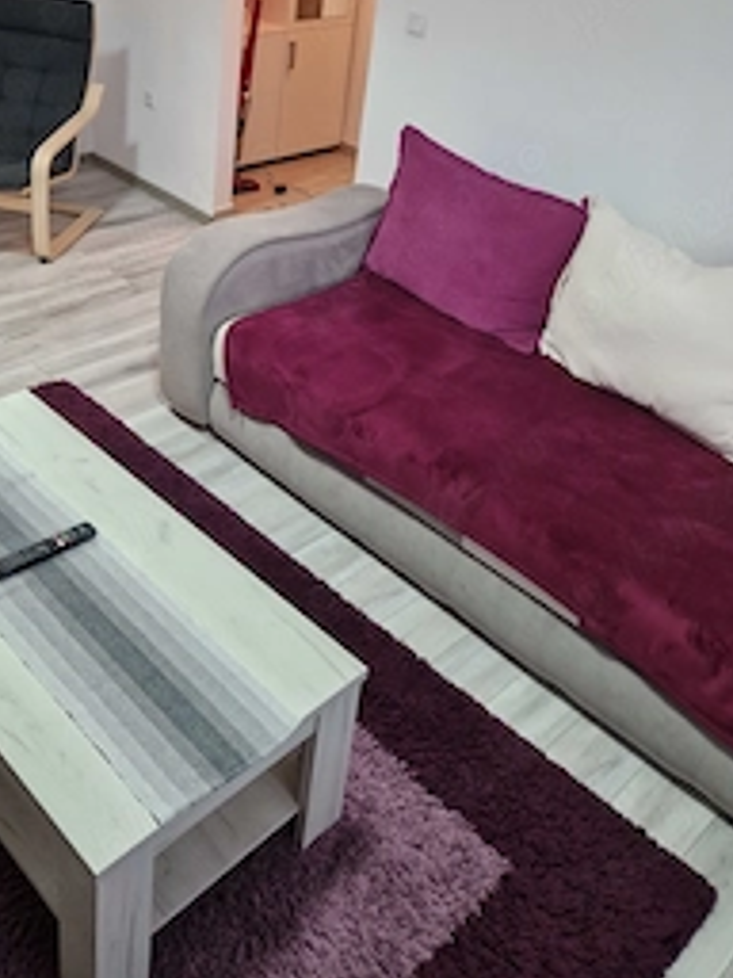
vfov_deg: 50.0
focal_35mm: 36
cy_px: 294
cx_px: 290
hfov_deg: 39.5
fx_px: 1016
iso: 320
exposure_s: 1/100
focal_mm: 5.4
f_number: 1.8
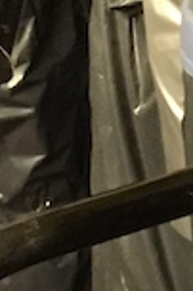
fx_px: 1636
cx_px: 590
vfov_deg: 9.5
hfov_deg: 6.2
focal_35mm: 203
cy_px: 563
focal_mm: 4.15
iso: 250
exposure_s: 1/17
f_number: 2.2
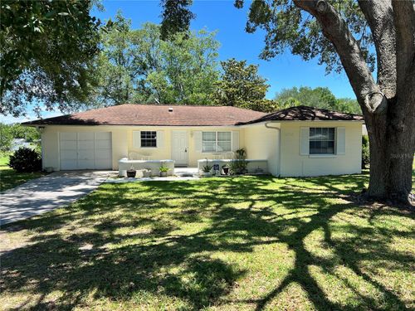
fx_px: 312
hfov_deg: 67.3
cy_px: 156
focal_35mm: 26
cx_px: 208
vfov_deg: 53.1
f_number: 1.5
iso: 50
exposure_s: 1/1724
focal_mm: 5.7
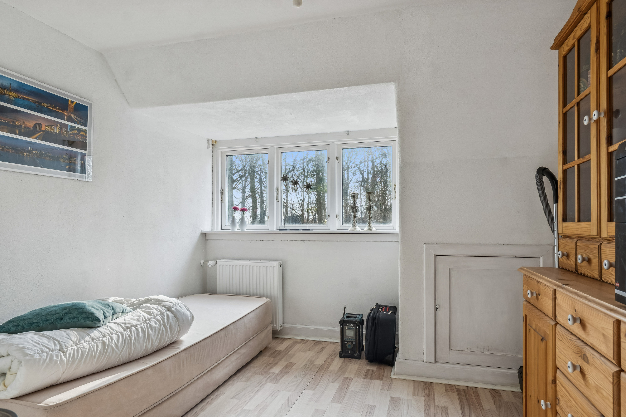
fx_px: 404
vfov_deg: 54.6
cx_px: 313
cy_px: 208
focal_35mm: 23
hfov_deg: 75.5
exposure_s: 1/20
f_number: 8
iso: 200
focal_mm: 15.5
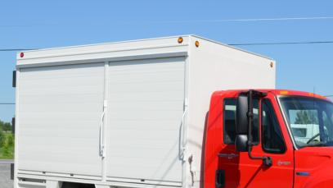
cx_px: 222
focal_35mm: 64
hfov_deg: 32.6
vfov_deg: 18.7
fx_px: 565
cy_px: 147
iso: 100
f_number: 8
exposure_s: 1/250
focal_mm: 26
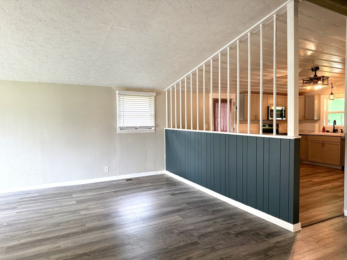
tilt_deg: -1.7
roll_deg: +0.7
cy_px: 130
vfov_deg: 56.8
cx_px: 174
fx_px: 241
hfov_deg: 71.6
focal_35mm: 24
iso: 160
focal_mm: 6.76
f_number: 1.78
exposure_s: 1/60
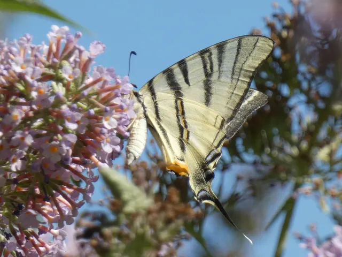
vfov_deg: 3.3
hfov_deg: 4.4
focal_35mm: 454
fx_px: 4485
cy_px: 128
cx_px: 171
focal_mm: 81.4
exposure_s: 1/320
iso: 80
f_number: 5.6
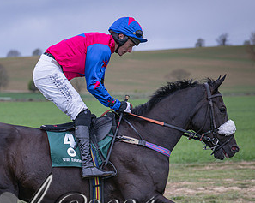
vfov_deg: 9.2
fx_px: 1267
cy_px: 176
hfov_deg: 11.5
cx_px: 80
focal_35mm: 168
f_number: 3.2
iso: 400
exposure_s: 1/1600
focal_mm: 78
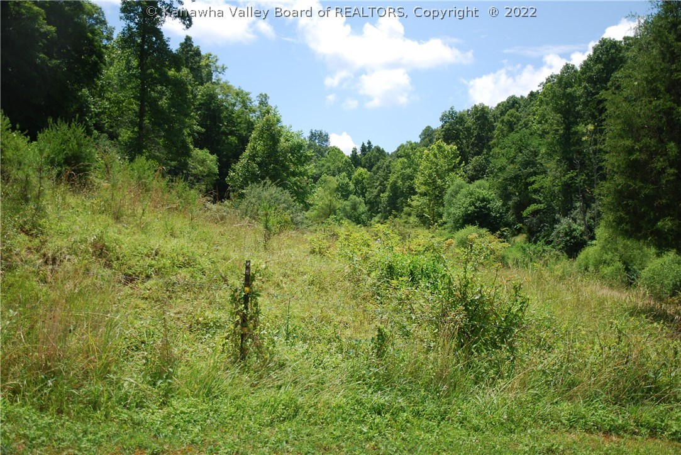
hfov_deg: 57.2
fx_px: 625
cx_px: 340
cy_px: 228
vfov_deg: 40.0
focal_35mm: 33
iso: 100
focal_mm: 22
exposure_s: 1/1000
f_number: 3
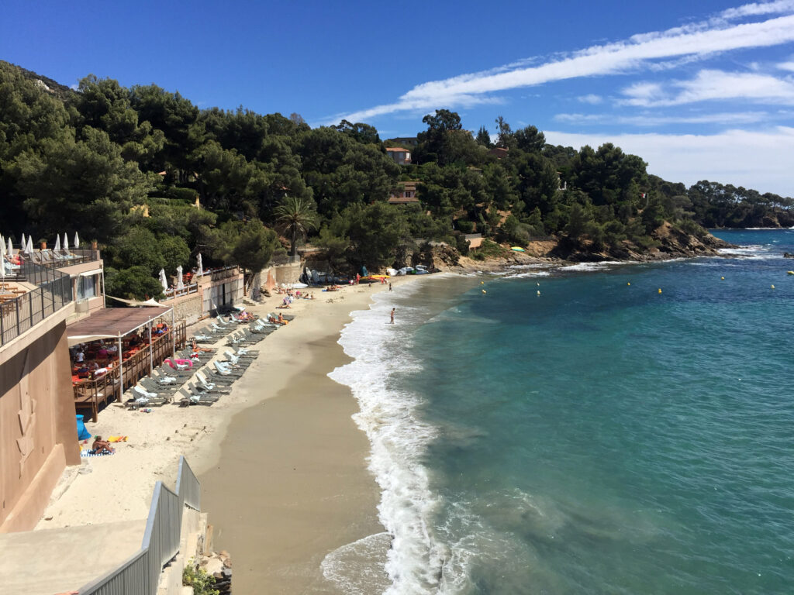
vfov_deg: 48.2
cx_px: 397
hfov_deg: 61.7
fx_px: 665
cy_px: 298
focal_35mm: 29
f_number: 2.2
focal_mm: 4.15
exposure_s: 1/2825
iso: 32
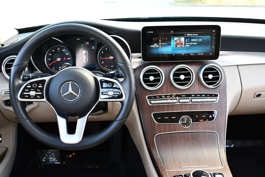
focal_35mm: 36
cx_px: 132
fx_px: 265
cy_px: 88
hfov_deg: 53.1
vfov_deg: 36.9
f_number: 3.5
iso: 800
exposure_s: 1/250
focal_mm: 18
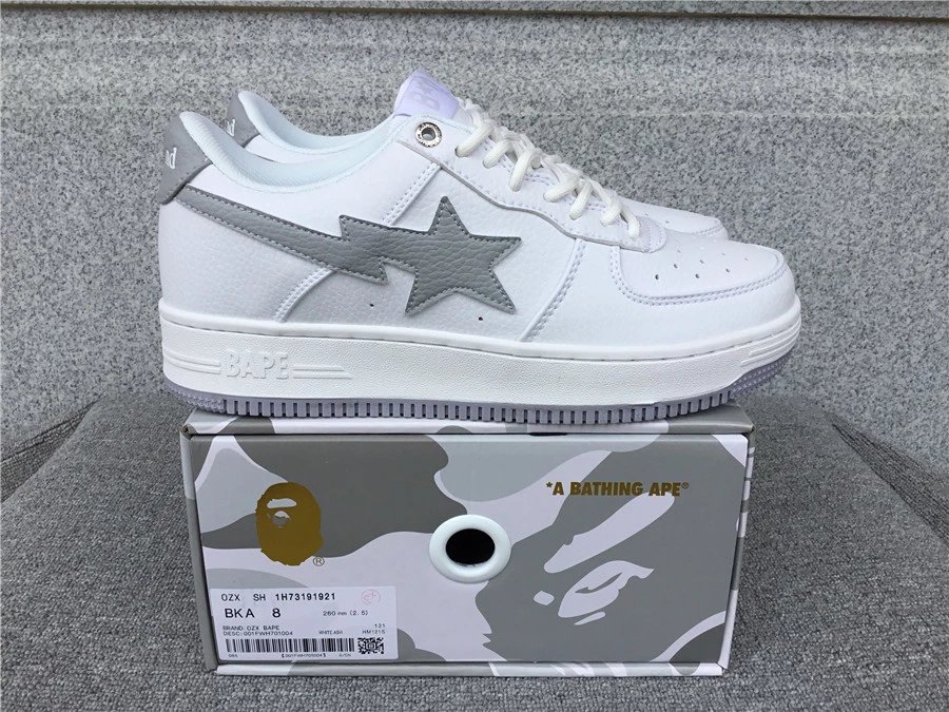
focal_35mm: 31
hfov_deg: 58.4
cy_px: 356
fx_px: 850
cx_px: 474
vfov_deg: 45.4
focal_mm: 3.3
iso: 25
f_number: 2.4
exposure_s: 1/662
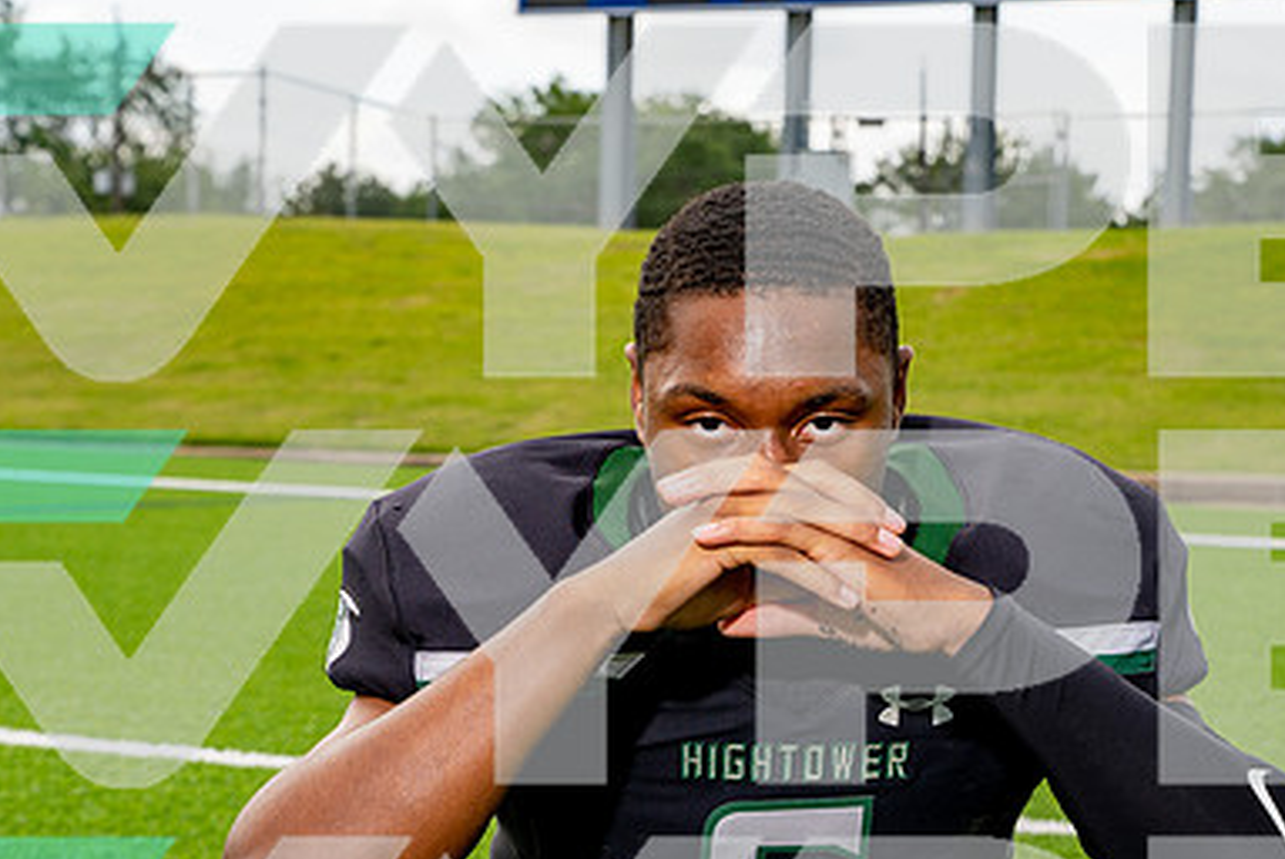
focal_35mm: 106
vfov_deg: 12.9
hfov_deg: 19.3
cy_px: 609
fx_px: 3786
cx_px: 691
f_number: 8
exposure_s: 1/250
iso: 200
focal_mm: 70
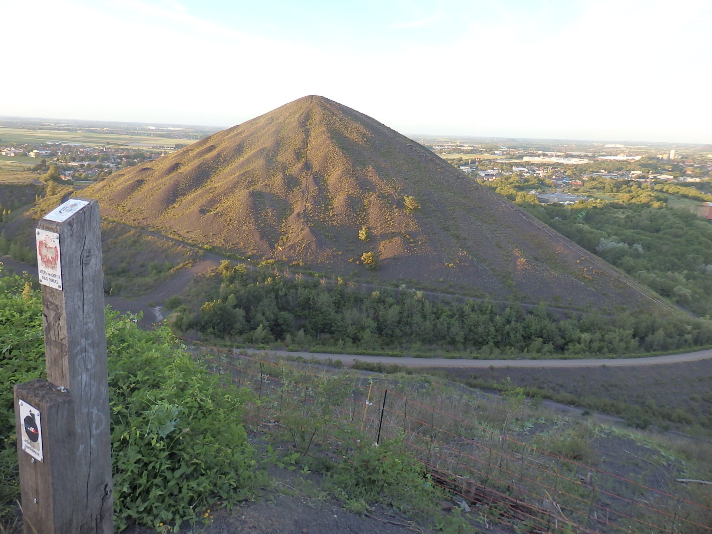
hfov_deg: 69.4
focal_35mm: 25
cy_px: 267
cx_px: 356
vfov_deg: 54.9
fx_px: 514
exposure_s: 1/125
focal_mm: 4.5
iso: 125
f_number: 3
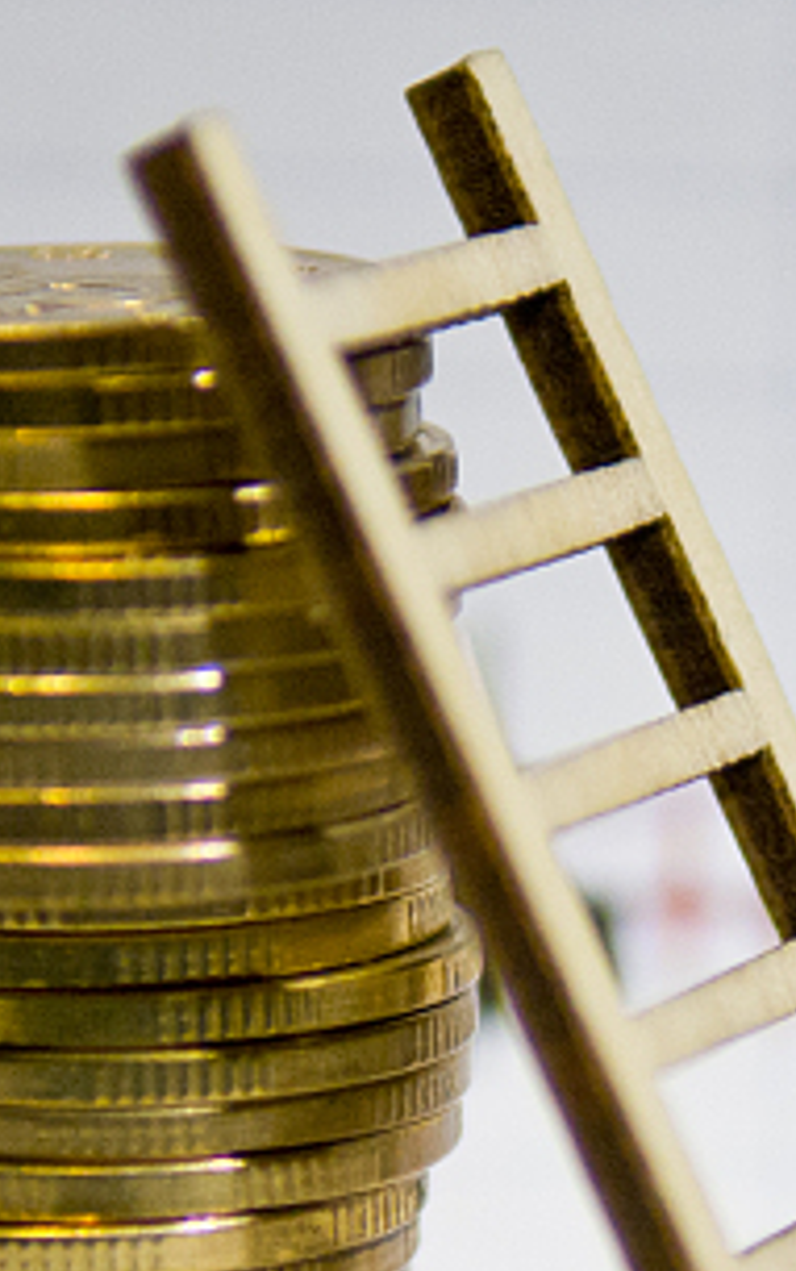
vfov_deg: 7.4
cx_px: 900
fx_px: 9764
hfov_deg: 4.7
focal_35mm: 282
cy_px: 1208
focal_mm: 55
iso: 640
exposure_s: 1/1600
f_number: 2.8
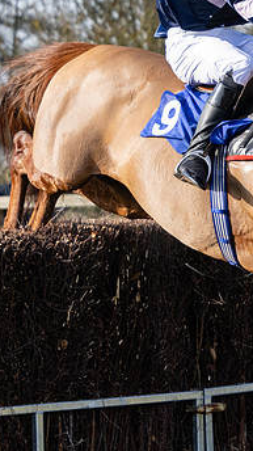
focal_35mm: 280
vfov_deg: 7.7
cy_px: 161
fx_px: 3346
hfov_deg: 4.3
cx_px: 332
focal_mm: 91
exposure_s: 1/1600
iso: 400
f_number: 4
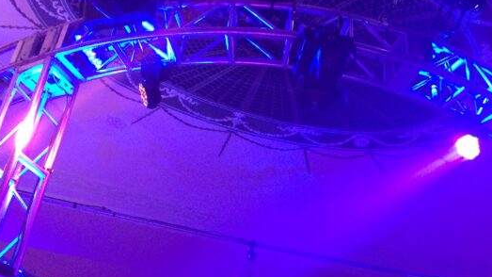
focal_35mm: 48
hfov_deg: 42.8
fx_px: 626
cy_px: 192
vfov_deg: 24.7
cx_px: 274
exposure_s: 1/24
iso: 320
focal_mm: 4.12
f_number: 2.2
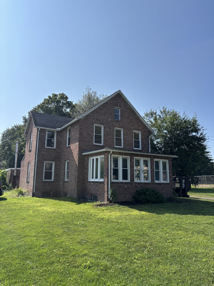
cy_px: 143
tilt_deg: +10.1
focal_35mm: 26
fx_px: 214
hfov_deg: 53.1
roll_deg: +0.1
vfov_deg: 67.3
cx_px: 107
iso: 50
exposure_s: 1/4255
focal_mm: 5.96
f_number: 1.6
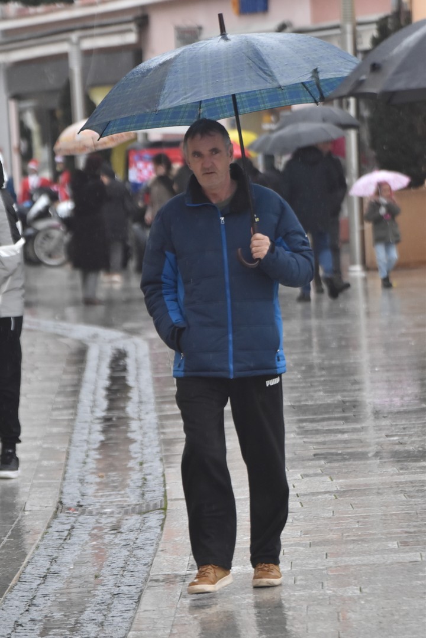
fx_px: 4659
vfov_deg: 7.8
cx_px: 213
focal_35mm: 262
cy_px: 319
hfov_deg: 5.2
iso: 1250
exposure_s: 1/400
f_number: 5
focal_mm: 175
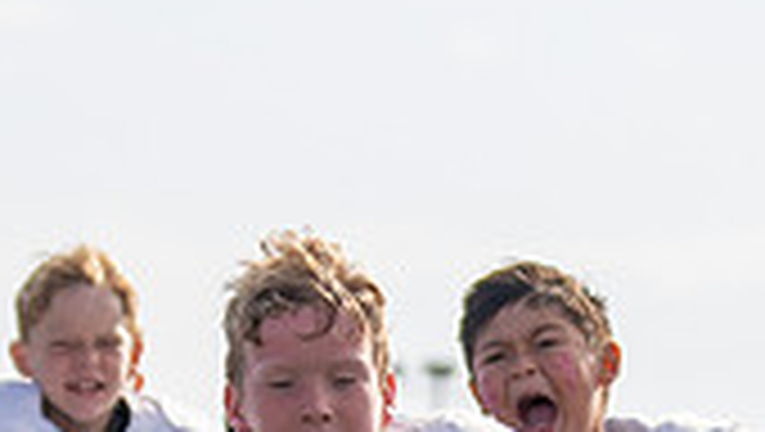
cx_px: 419
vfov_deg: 2.7
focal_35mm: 456
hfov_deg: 4.7
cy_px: 848
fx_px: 9259
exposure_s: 1/1250
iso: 100
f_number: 2.8
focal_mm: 70
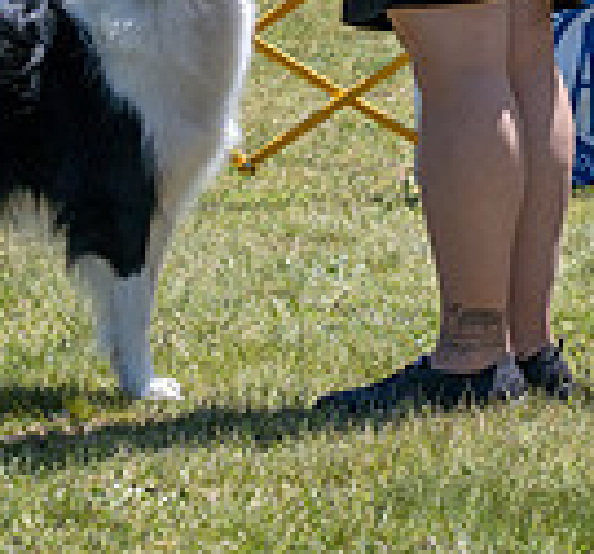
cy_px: -390
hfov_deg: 5.2
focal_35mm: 346
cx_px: 97
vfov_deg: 4.8
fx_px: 6497
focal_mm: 77
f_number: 7.1
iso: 500
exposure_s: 1/1600
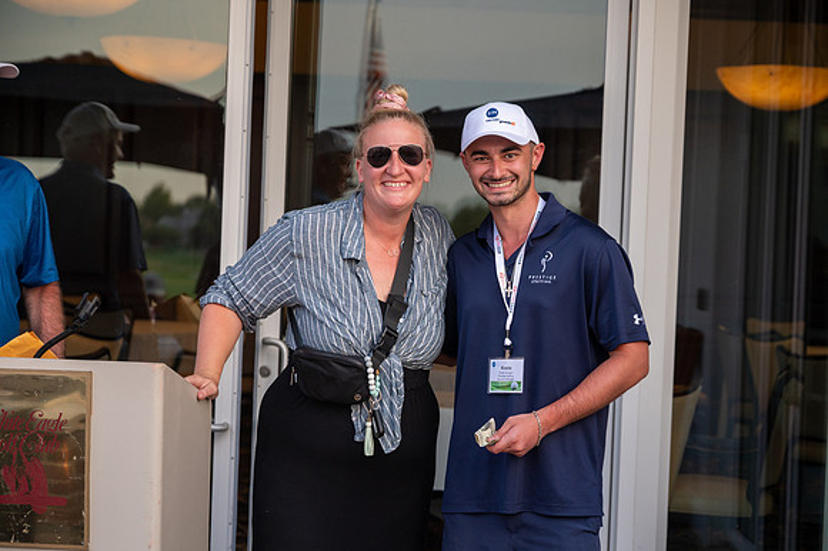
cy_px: 307
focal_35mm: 80
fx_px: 1841
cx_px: 466
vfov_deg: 17.0
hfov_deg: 25.3
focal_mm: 70
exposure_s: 1/500
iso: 500
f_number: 4
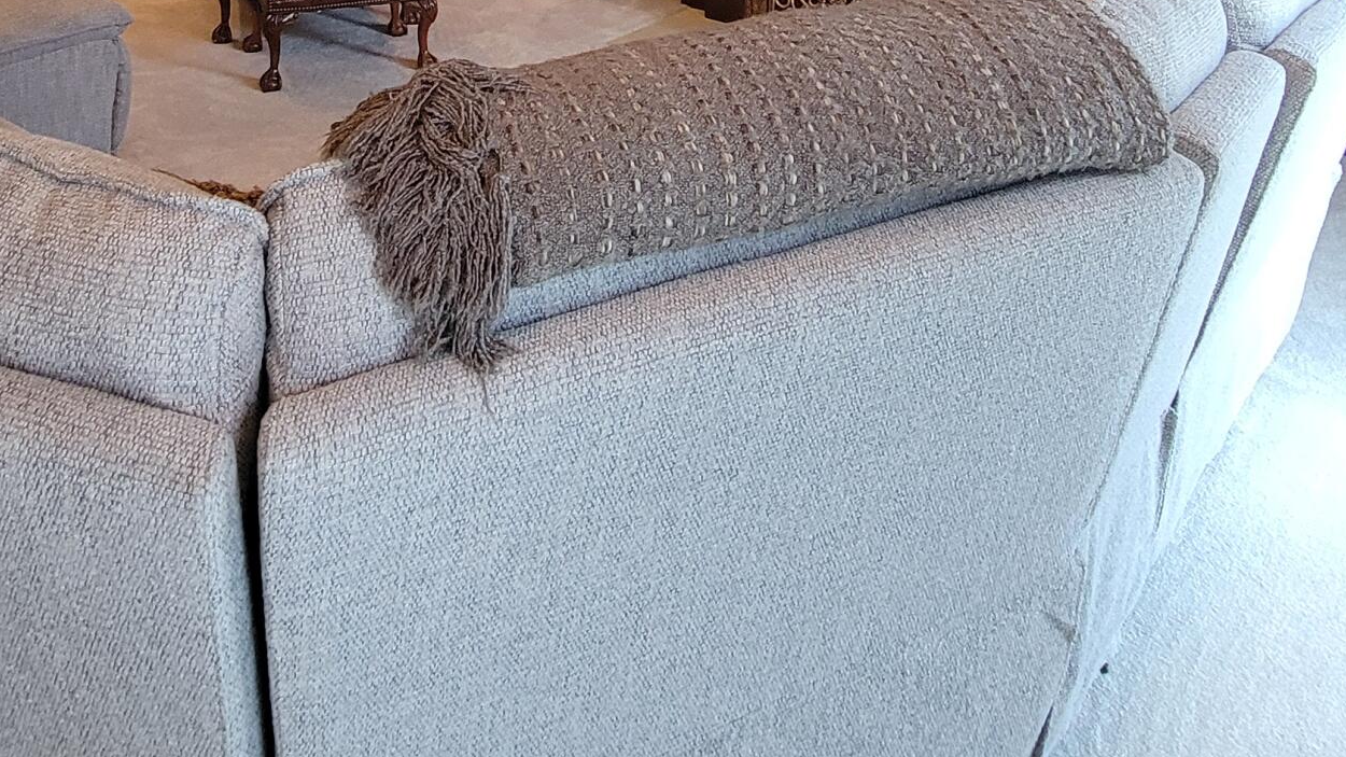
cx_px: 528
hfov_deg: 57.5
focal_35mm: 34
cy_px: -354
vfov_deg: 26.2
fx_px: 1213
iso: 320
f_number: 2.2
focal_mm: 2.2
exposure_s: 1/60
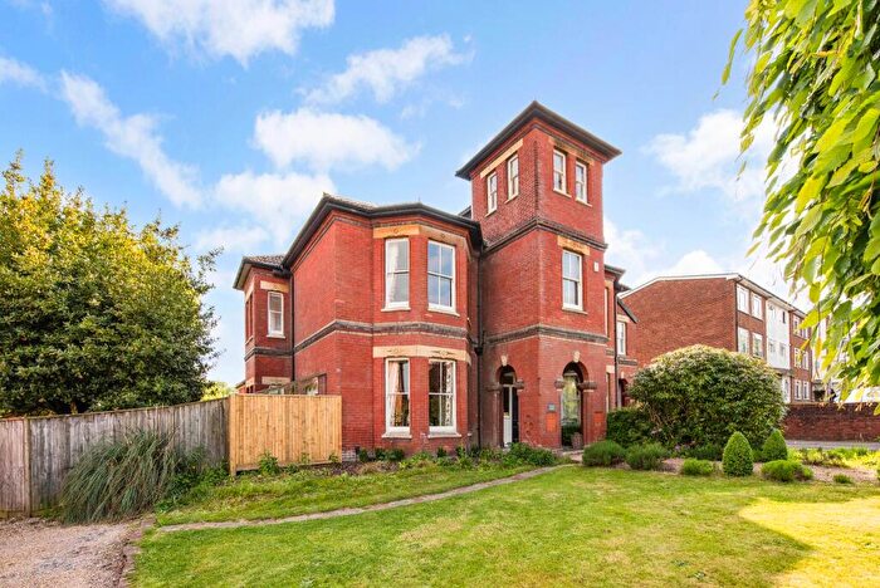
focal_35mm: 15
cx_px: 440
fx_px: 367
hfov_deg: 100.3
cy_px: 294
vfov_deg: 77.4
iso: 250
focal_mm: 15
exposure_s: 1/320
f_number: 9
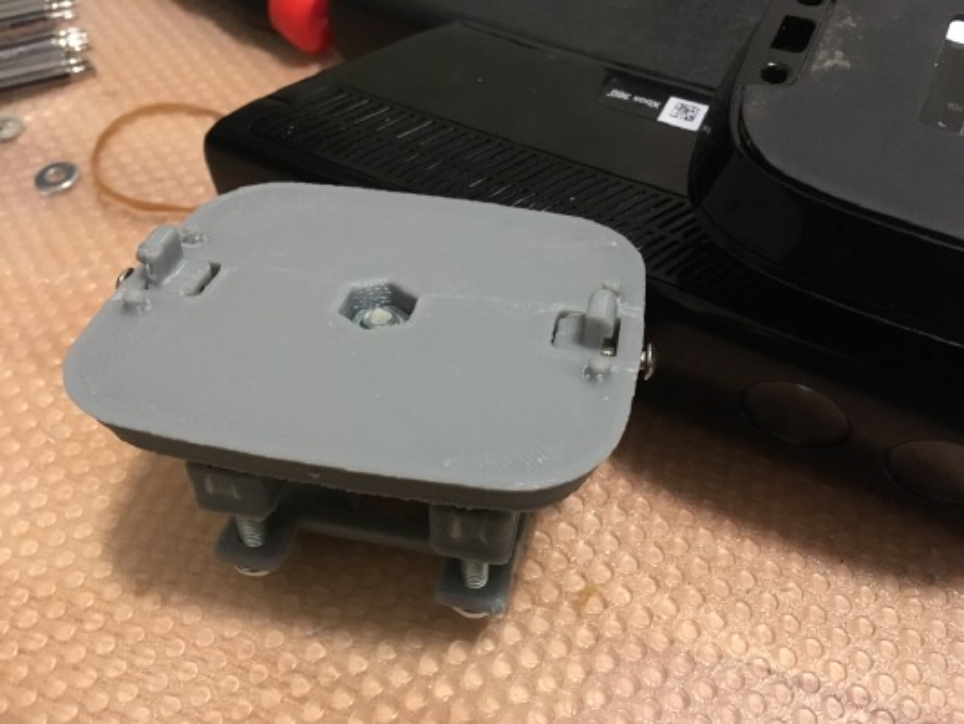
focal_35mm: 29
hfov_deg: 61.6
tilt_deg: -53.9
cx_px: 482
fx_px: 808
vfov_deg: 48.2
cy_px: 362
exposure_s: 1/17
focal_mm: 4.15
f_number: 2.2
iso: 640
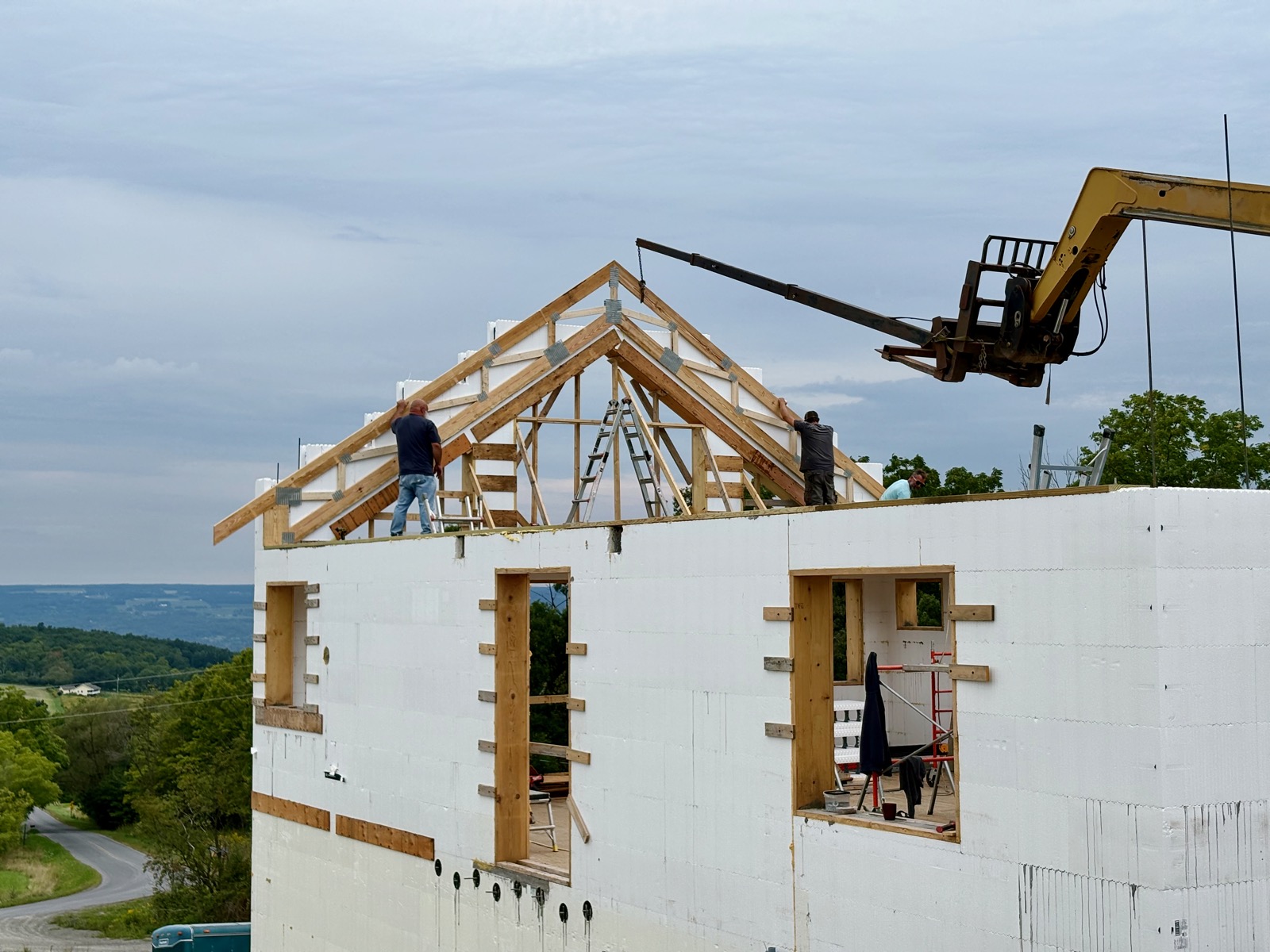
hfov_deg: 36.8
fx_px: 1908
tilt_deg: +3.6
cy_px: 476
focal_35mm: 52
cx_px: 635
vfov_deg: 28.0
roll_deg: +0.3
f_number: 1.6
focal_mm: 5.96
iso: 40
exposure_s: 1/1957
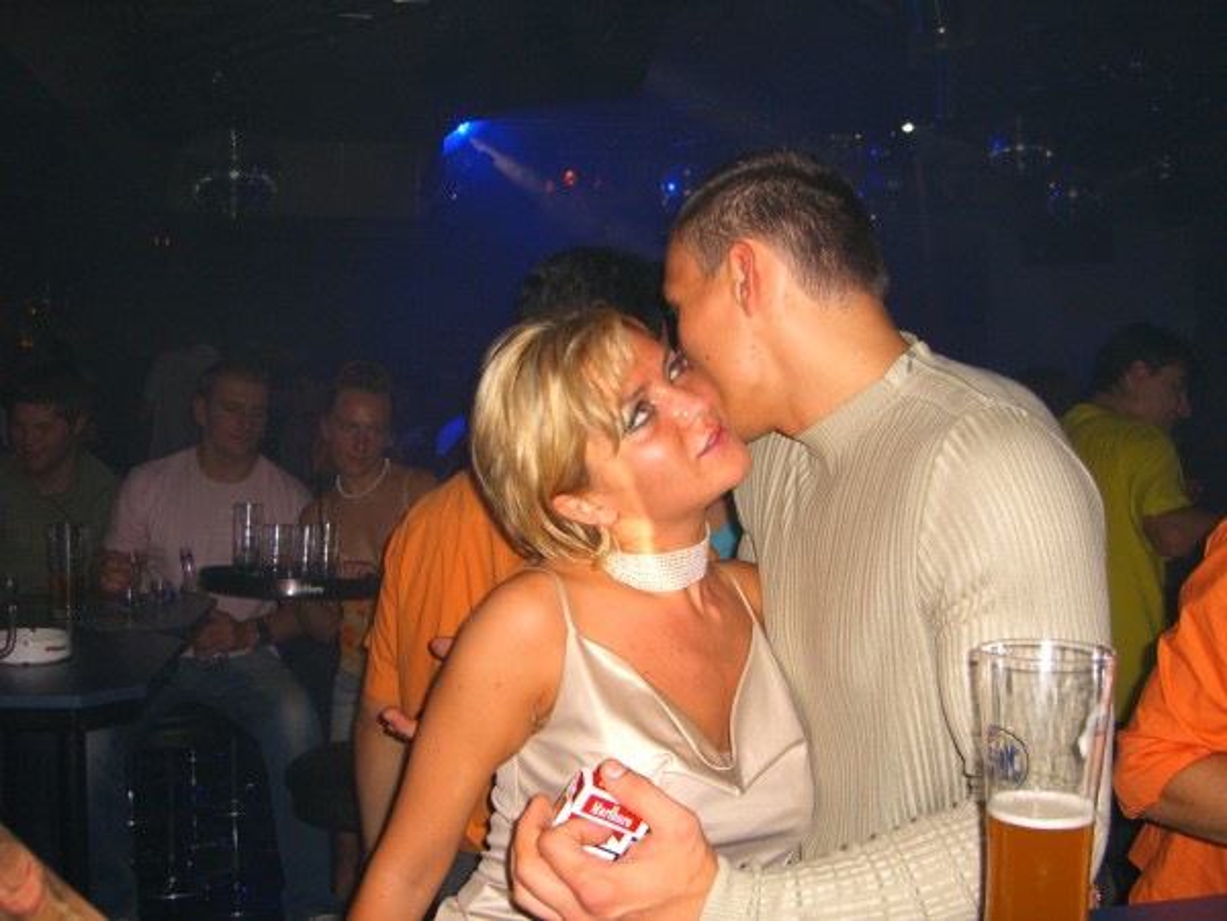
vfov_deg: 37.7
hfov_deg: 49.0
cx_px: 614
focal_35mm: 38
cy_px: 460
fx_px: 1347
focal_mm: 7.9
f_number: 2.8
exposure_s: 1/60
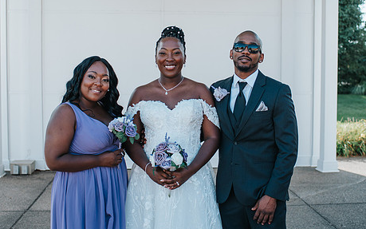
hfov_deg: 36.9
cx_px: 189
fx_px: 549
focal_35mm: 55
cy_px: 93
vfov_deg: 23.5
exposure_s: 1/640
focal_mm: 35
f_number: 2.8
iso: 100
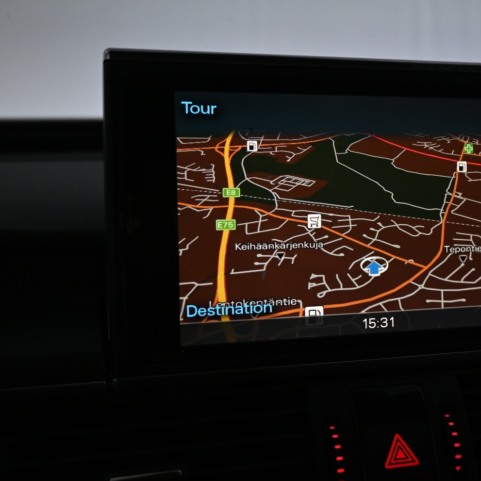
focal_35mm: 51
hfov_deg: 32.9
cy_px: 221
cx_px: 345
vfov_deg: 33.4
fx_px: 802
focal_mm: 24.5
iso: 500
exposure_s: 1/40
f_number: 4.2
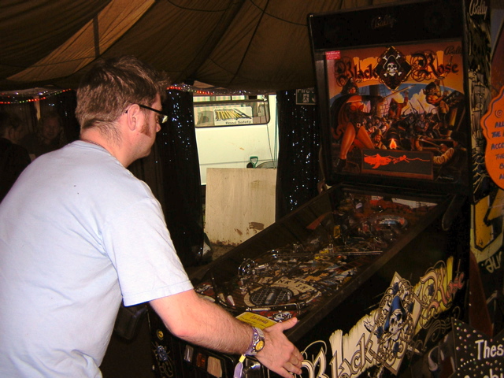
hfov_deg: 51.4
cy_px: 189
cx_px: 252
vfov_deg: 39.7
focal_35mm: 36
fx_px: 524
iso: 100
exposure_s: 1/60.1
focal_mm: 4.7
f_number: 2.6
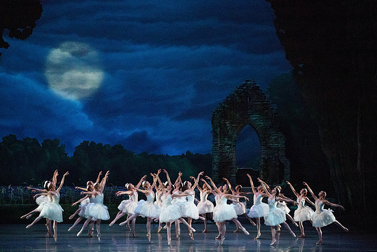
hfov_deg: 18.4
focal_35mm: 111
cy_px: 134
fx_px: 1162
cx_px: 201
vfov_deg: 12.4
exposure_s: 1/250
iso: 8000
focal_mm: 100
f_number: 5.6
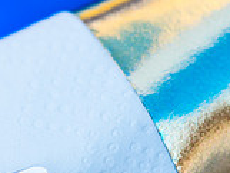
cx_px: -67
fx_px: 2307
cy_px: 208
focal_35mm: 347
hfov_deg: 5.7
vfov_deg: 4.3
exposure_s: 1/160
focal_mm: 100
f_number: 7.1
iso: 160
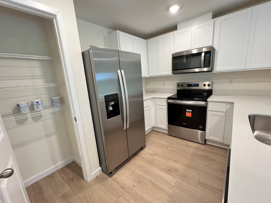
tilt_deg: -11.7
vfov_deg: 85.6
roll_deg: +4.5
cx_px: 137
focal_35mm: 14
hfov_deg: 102.1
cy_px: 104
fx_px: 110
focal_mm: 1.57
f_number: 1.8
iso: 400
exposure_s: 1/60
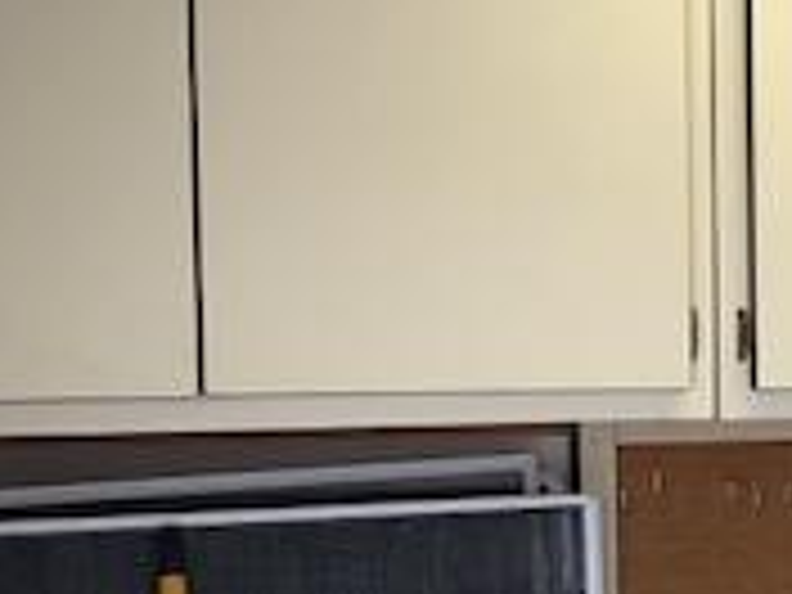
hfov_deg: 18.0
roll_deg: -1.0
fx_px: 2334
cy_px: 554
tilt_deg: -5.8
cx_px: 1035
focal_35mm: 102
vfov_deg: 14.3
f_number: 1.8
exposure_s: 1/120
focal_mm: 3.99
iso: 32
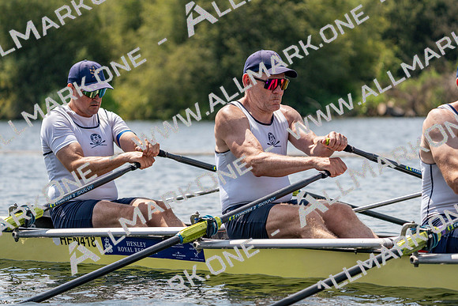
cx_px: 229
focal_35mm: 200
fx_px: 2545
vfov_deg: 6.9
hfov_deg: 10.3
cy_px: 153
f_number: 5.6
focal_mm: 200
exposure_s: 1/1600
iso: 200
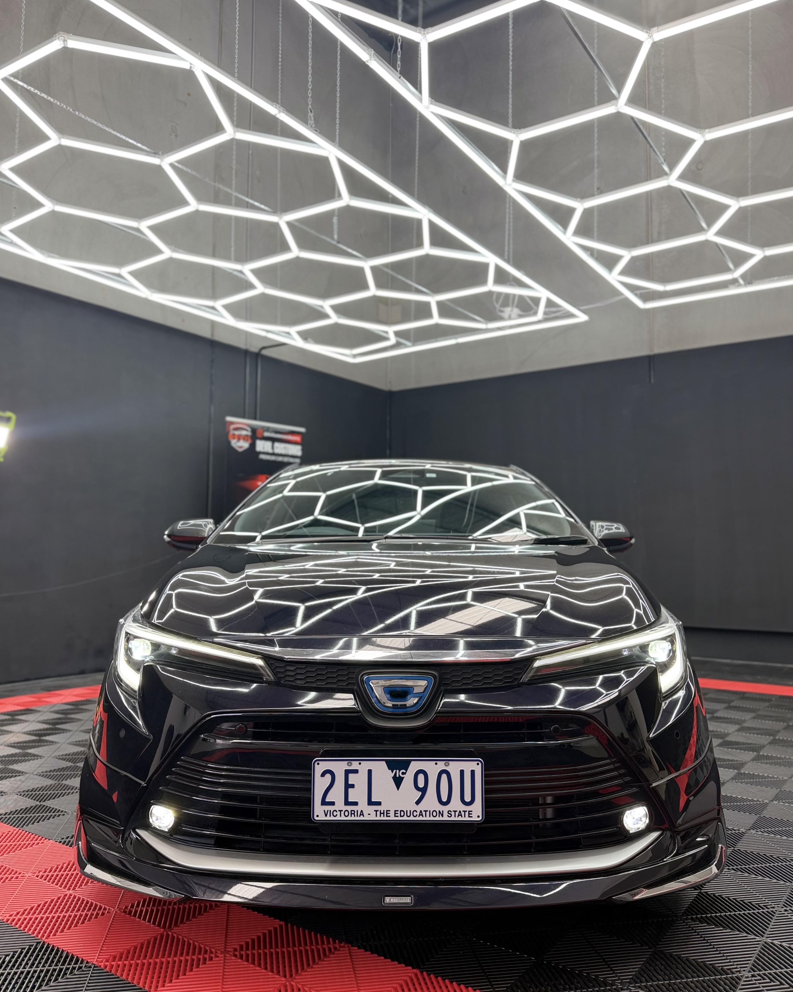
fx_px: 763
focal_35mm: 26
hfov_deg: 54.9
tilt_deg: +4.8
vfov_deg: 66.0
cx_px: 407
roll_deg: -2.4
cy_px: 479
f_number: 1.78
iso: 64
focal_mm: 6.76
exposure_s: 1/100
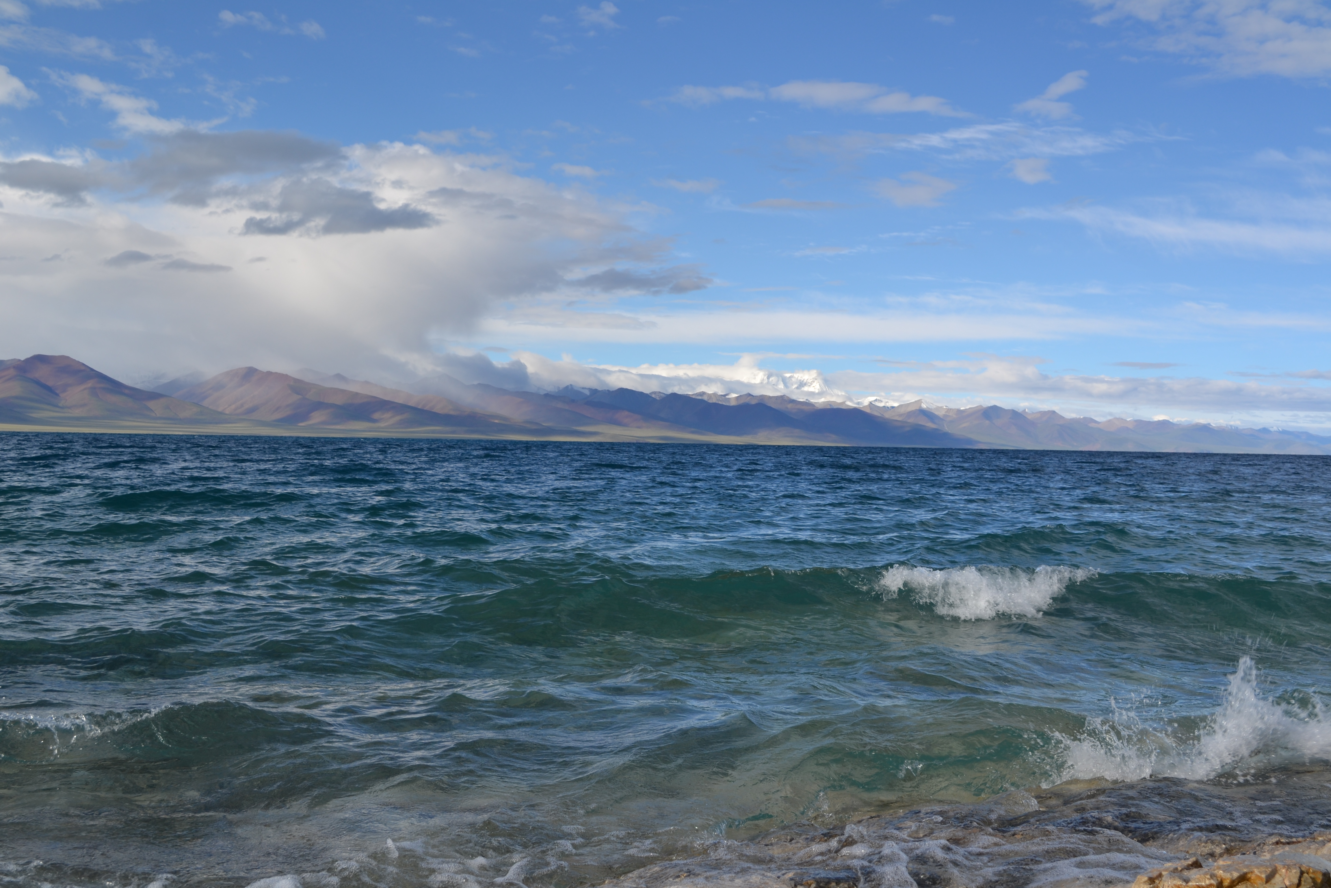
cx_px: 666
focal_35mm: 45
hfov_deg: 43.6
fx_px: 1664
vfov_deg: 29.9
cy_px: 444
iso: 100
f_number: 8
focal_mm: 30
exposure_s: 1/250
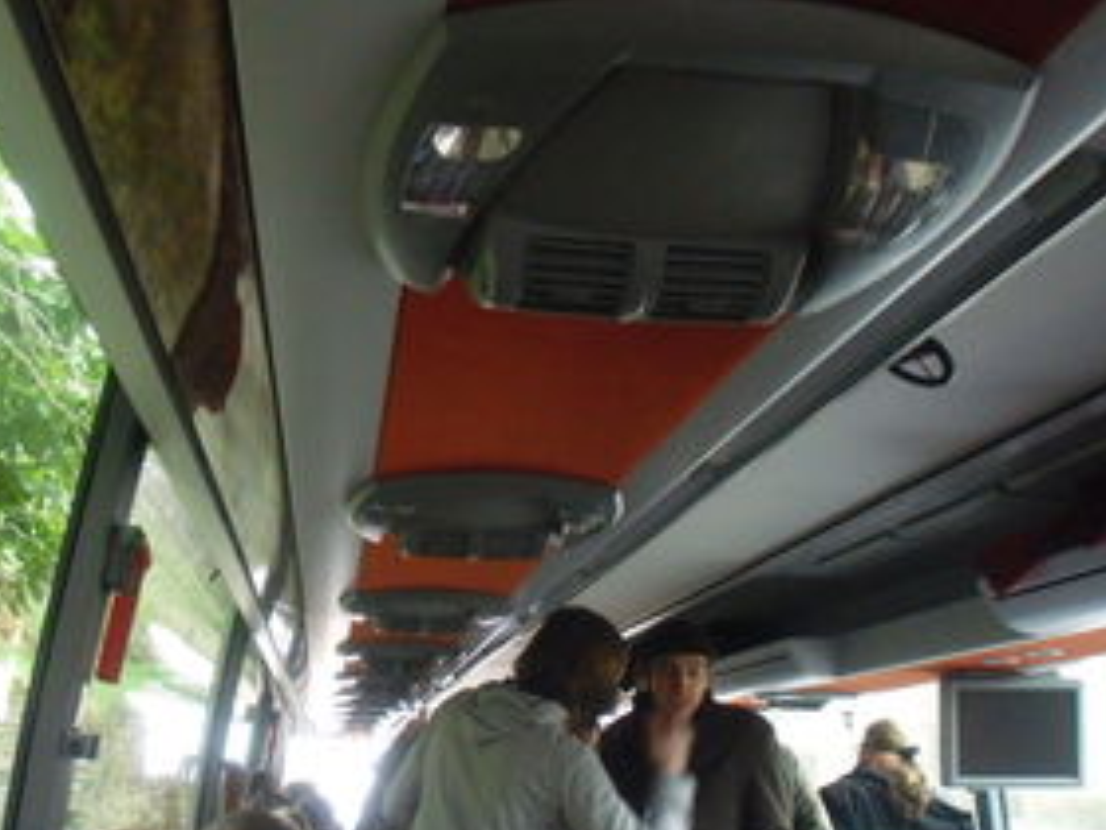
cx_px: 446
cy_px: 557
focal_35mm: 40
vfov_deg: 35.6
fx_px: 1278
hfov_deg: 46.6
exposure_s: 1/25
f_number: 2.6
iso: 400
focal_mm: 4.65
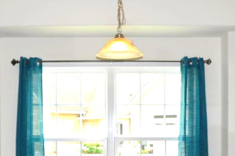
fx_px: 489
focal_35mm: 75
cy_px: 155
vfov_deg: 17.7
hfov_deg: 26.9
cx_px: 80
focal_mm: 20
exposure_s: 1/200
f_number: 5
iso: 200
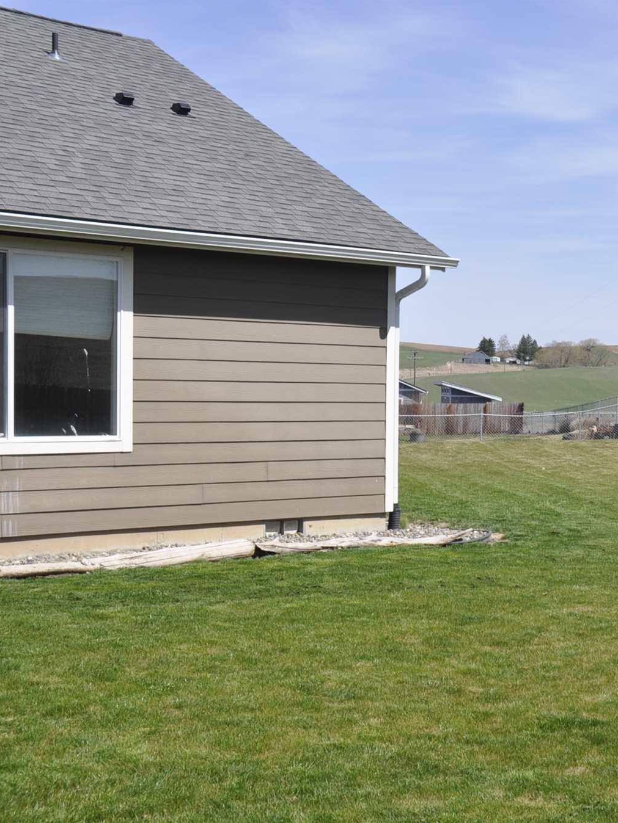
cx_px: 608
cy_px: 413
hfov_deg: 25.5
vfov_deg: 35.1
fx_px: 1303
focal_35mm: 55
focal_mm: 25
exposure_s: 1/320
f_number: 9
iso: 200
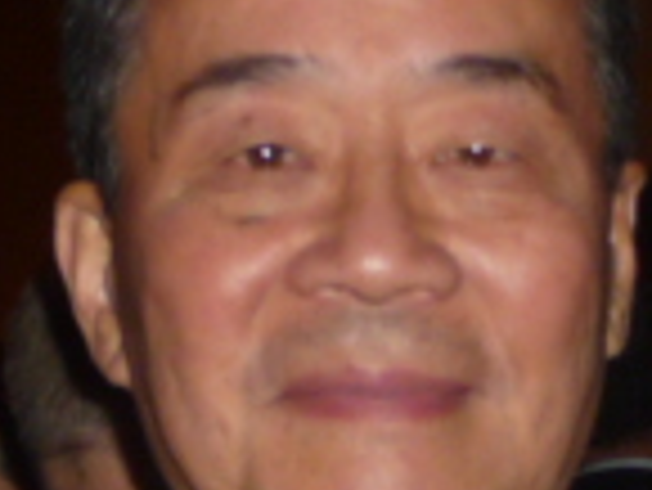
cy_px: 454
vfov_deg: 6.7
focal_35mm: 221
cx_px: 391
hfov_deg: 8.9
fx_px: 4166
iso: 125
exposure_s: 1/30
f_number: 3.4
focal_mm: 5
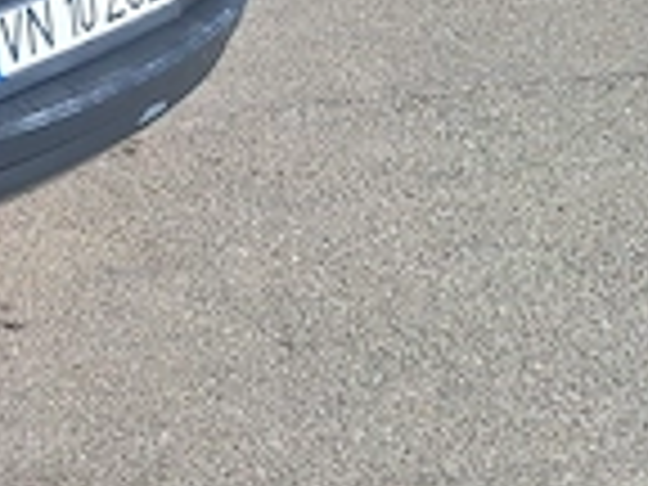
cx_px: -392
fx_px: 1797
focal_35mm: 96
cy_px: -4
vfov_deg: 15.1
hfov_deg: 17.8
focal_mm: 5.54
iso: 40
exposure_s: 1/3509
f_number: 1.8
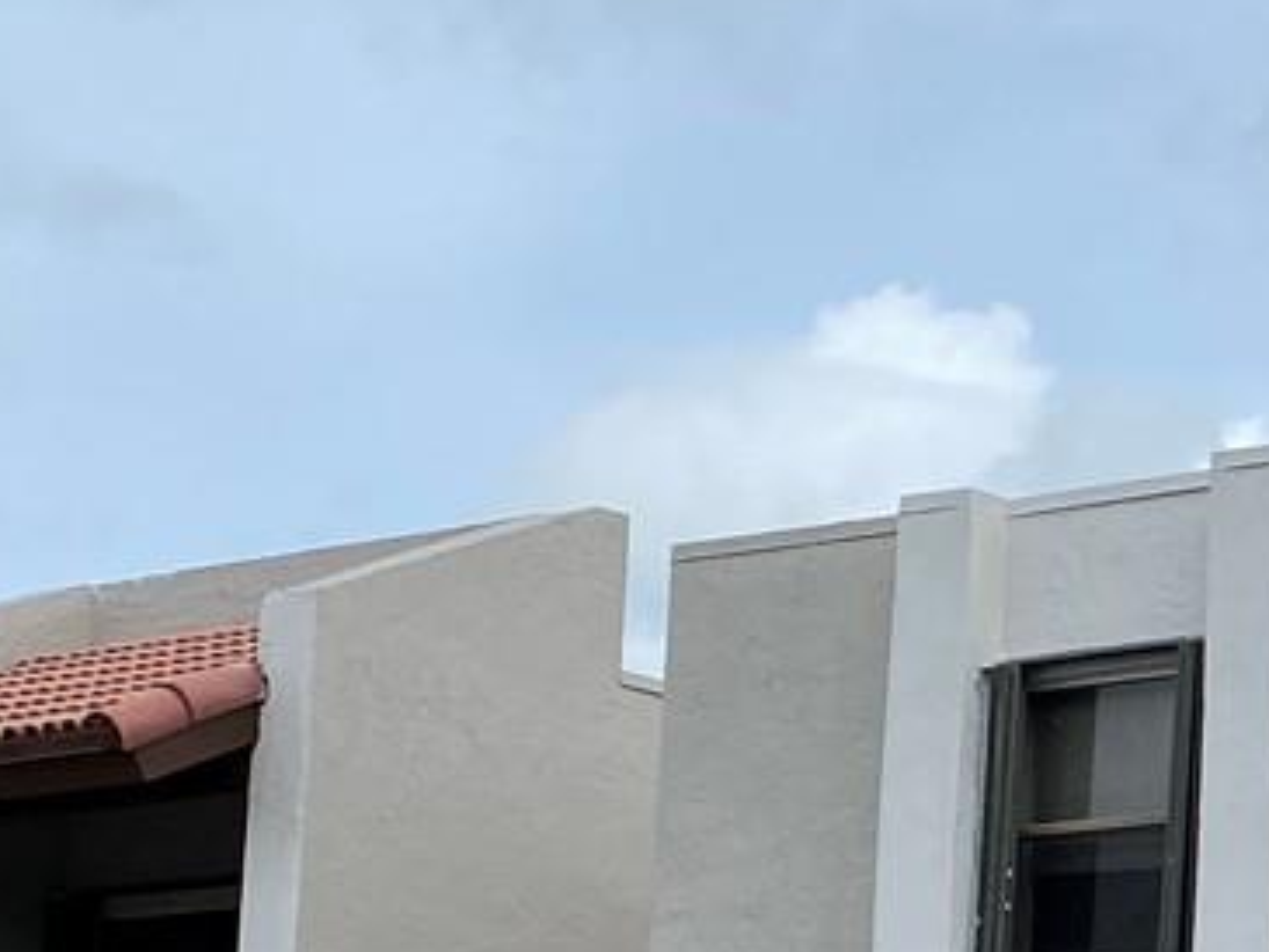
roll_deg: -1.0
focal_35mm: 114
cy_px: 1108
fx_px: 4181
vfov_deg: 12.7
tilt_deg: +5.5
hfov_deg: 15.1
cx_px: 2236
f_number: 1.8
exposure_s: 1/4608
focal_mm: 4.25
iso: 32
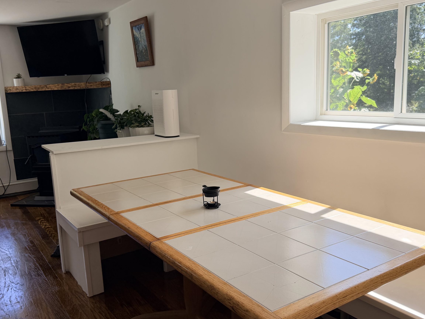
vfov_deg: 44.2
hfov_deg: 56.8
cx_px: 201
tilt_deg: -10.6
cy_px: 166
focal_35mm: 32
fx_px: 393
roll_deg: +2.5
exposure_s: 1/405
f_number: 1.78
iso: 100
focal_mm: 6.76
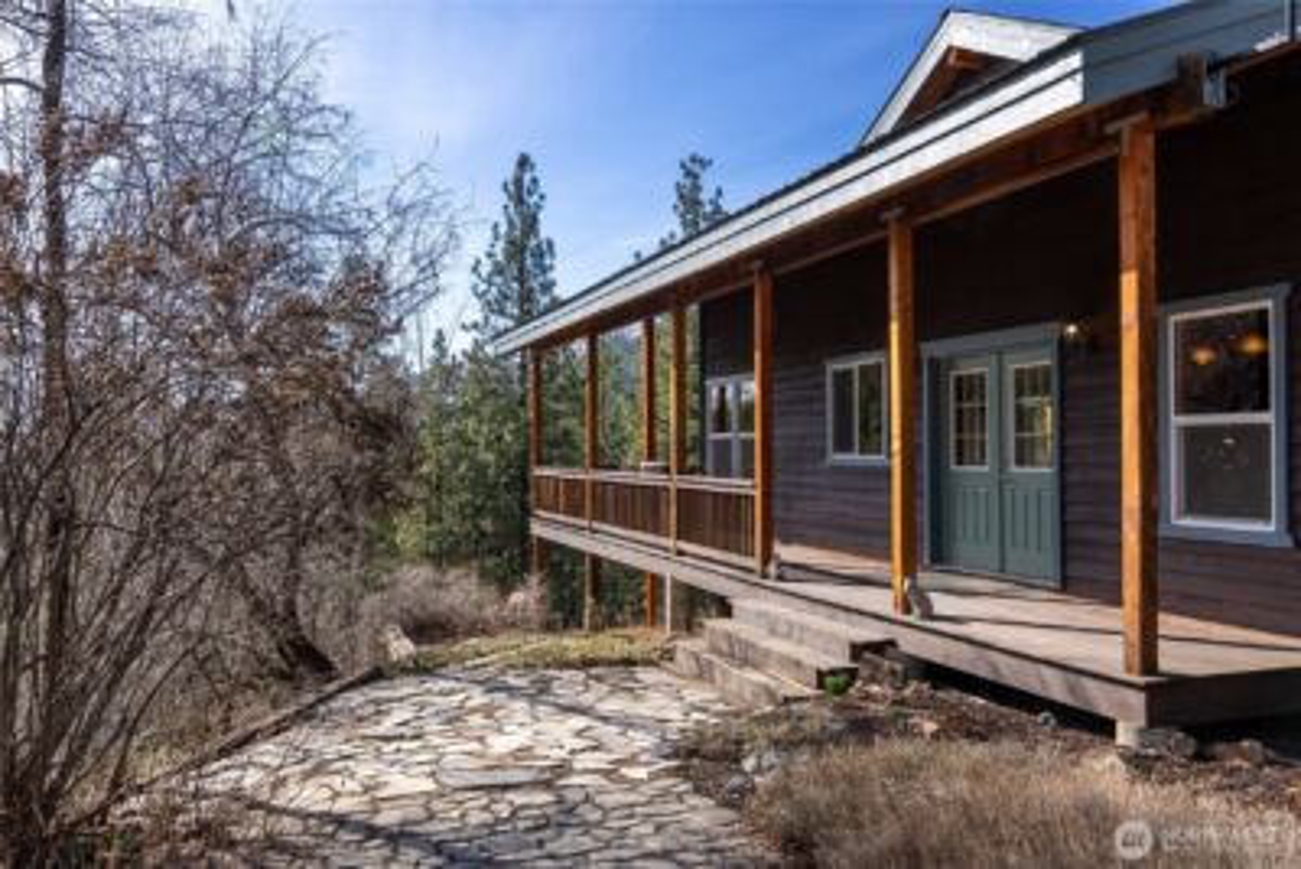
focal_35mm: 30
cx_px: 650
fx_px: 1092
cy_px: 434
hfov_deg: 61.6
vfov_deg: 43.4
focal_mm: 30.2
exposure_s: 1/3200
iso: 80
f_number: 11
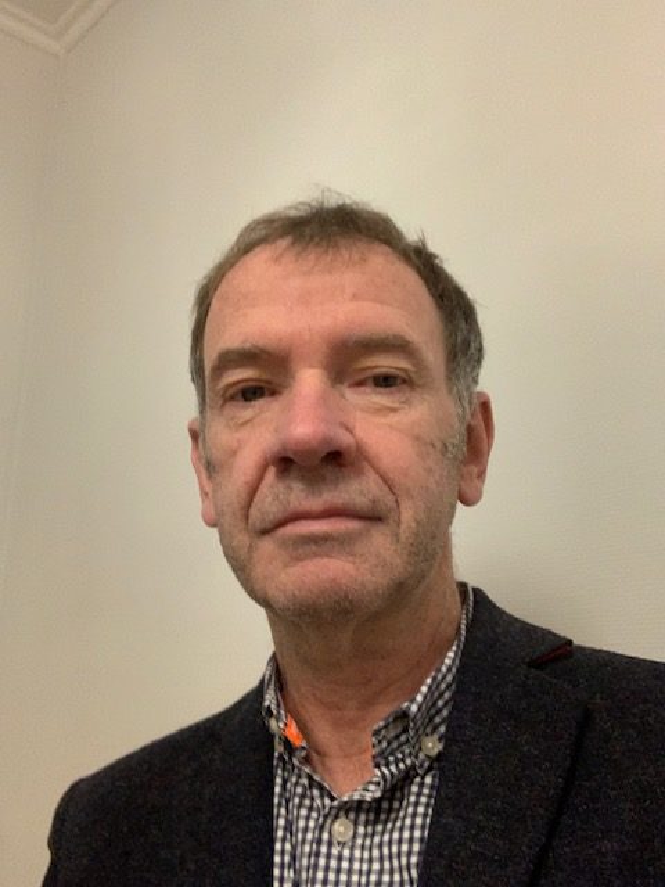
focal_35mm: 32
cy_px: 444
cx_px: 332
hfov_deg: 44.2
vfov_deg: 56.8
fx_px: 820
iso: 320
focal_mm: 2.87
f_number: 2.2
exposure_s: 1/25
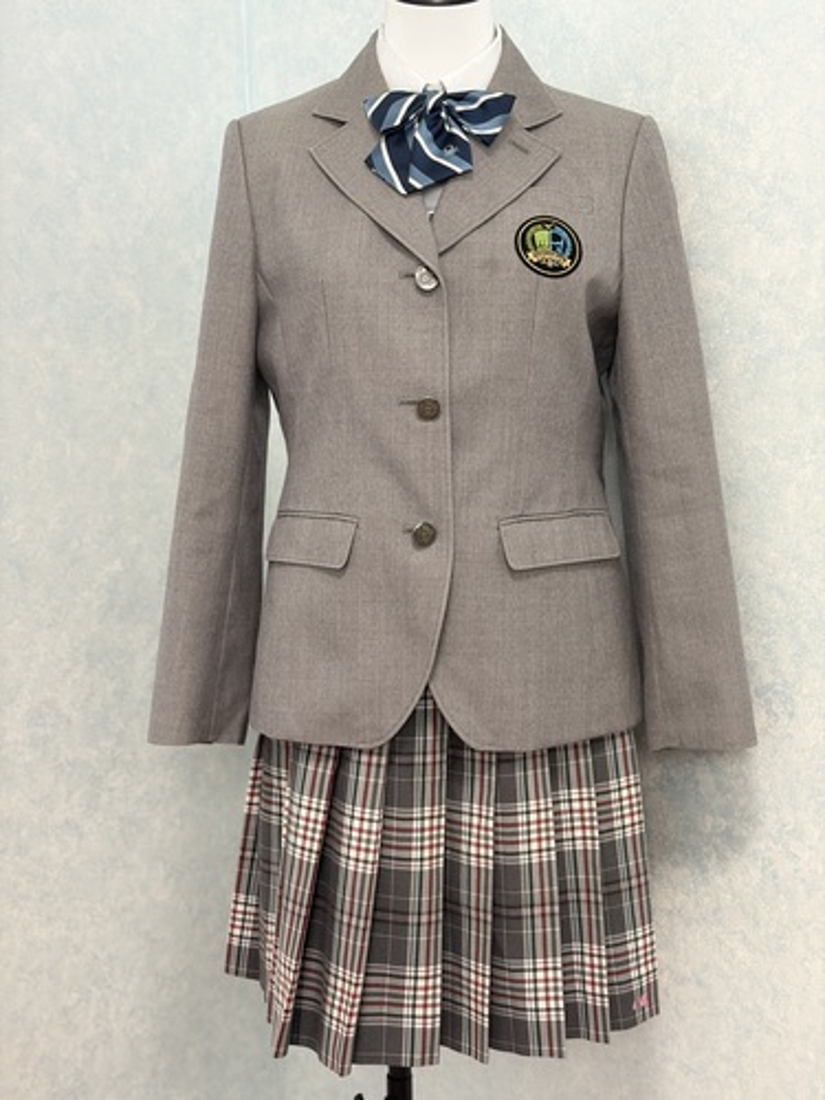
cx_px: 412
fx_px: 1652
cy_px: 550
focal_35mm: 52
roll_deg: +1.5
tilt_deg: -9.6
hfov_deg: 28.0
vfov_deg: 36.8
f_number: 1.6
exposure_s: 1/50
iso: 64
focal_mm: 5.96
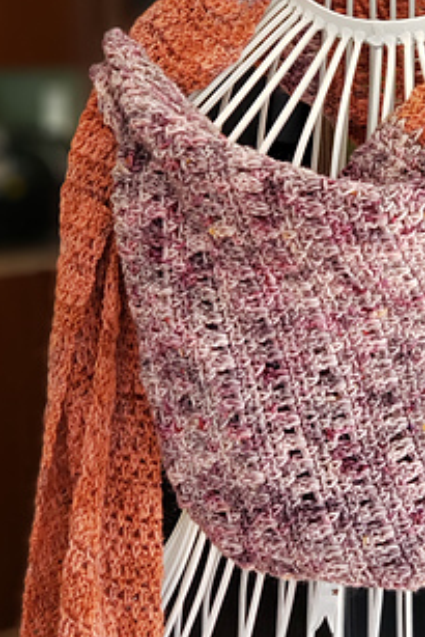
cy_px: 309
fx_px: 1556
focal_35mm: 88
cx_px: 376
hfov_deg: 15.4
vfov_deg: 23.1
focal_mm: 6
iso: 125
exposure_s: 1/30
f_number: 2.4
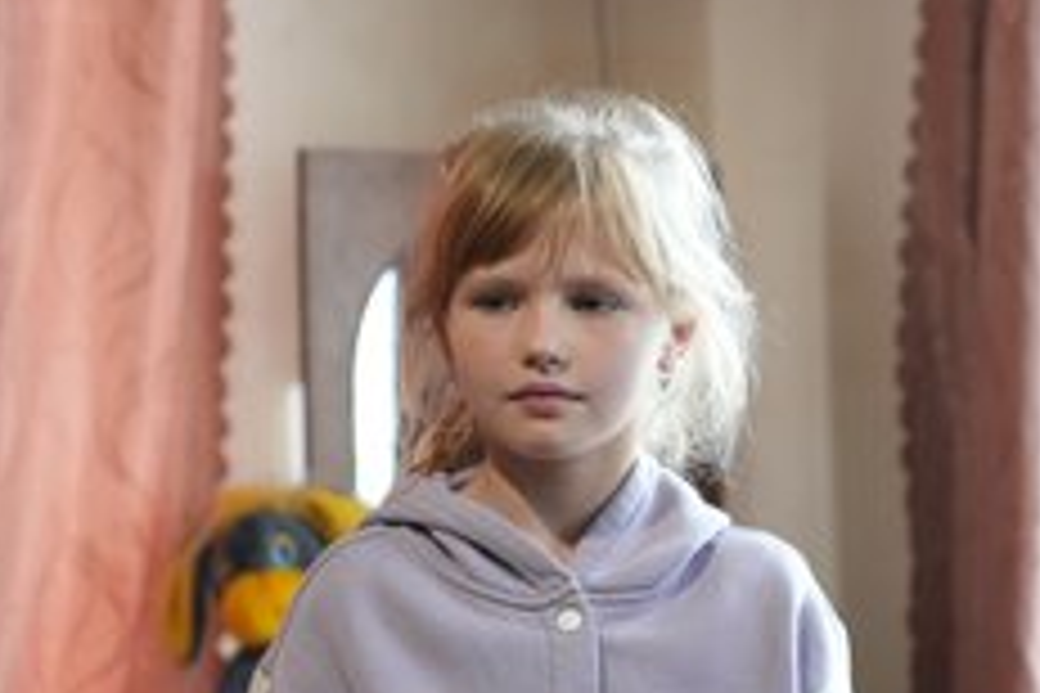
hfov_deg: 16.9
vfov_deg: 11.3
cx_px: 581
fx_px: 3495
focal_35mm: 121
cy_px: 479
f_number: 2.8
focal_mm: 70
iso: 320
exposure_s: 1/50
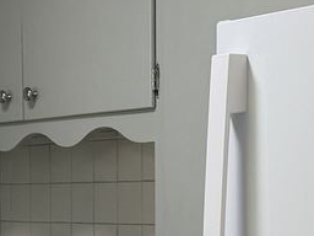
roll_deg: +0.5
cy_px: 324
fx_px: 1225
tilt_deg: -5.9
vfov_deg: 10.7
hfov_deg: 14.6
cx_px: 112
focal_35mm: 135
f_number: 1.78
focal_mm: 6.76
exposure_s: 1/120
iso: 160
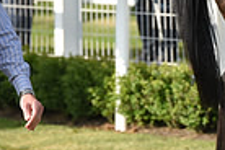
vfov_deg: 2.2
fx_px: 3937
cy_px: -46
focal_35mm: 630
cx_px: 453
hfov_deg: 3.2
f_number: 5.6
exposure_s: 1/3200
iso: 800
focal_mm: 150
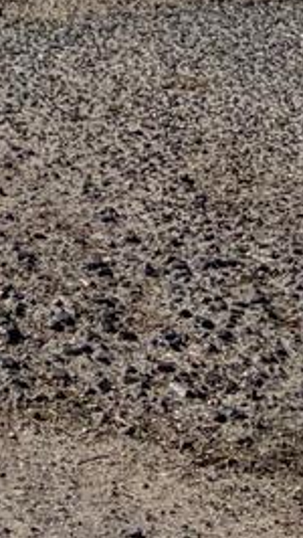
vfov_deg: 8.6
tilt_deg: +1.2
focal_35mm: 218
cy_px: -963
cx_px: -697
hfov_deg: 5.2
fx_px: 3108
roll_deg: -2.0
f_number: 1.6
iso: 50
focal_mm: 5.96
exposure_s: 1/6993
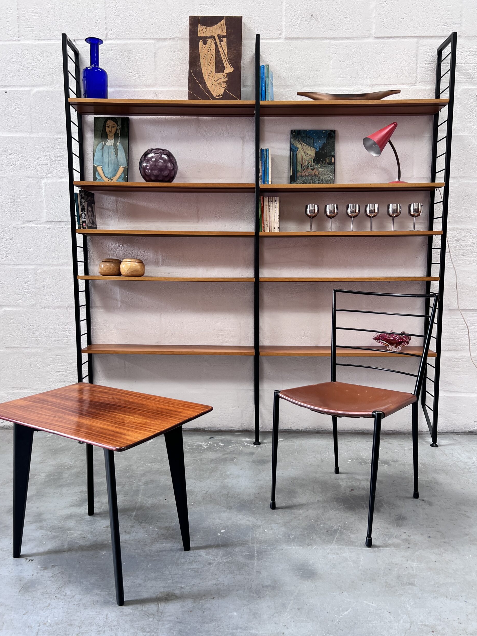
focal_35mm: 27
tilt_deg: -7.4
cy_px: 322
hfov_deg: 51.4
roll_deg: +0.9
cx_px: 233
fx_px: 496
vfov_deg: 65.3
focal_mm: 5.7
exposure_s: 1/121
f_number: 1.5
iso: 50
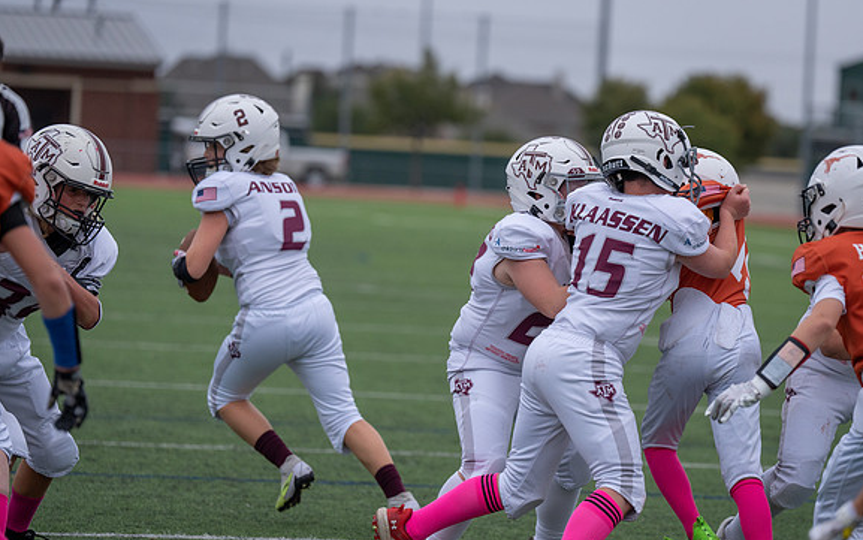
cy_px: 310
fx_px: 4588
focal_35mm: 195
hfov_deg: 10.7
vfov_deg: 6.7
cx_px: 540
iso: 640
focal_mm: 144
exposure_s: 1/1250
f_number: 2.8
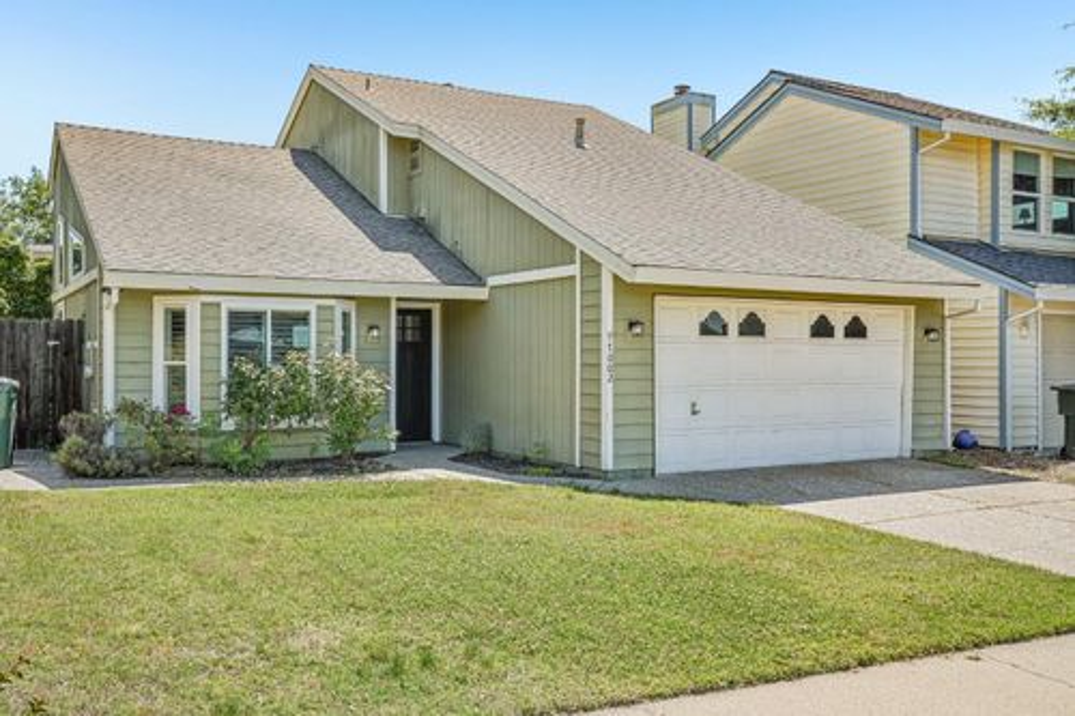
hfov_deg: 57.2
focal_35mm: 33
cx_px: 538
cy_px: 358
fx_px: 985
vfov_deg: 39.9
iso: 400
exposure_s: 1/250
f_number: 8
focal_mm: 33
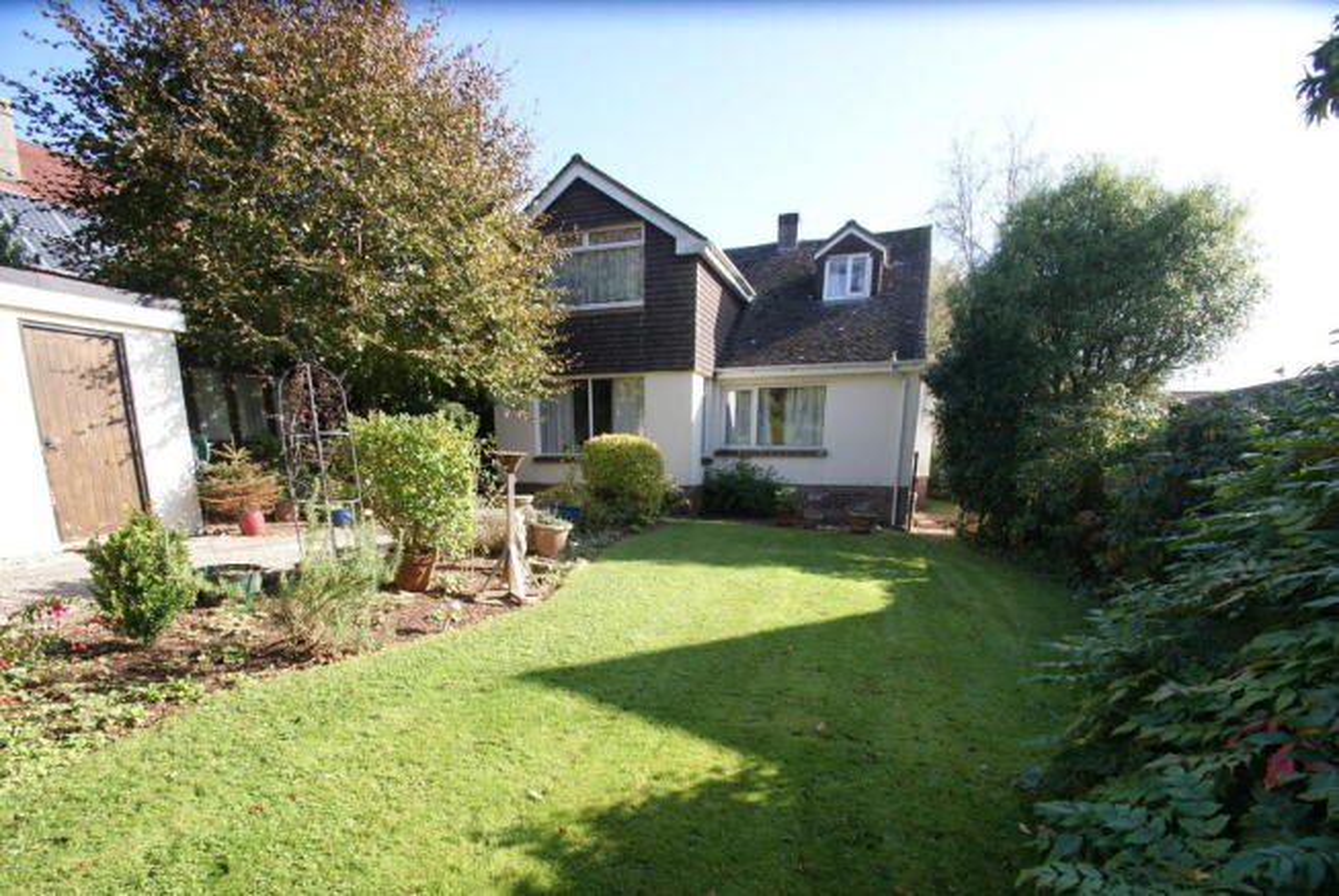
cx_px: 670
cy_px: 448
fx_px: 559
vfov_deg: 77.5
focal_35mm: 15
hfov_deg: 100.3
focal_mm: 10
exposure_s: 1/60
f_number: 6.3
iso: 100
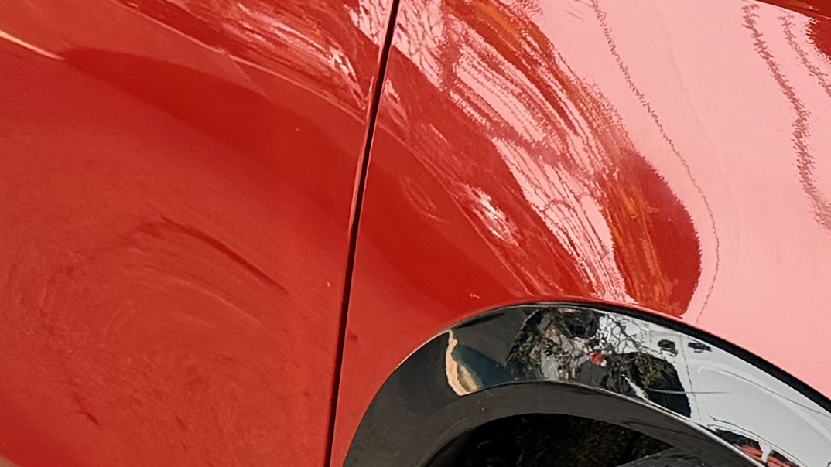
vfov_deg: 8.7
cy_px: 172
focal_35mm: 139
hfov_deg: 14.6
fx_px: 3063
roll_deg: -2.8
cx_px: 1162
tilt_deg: -22.2
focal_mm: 6.76
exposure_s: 1/1553
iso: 100
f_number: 1.78
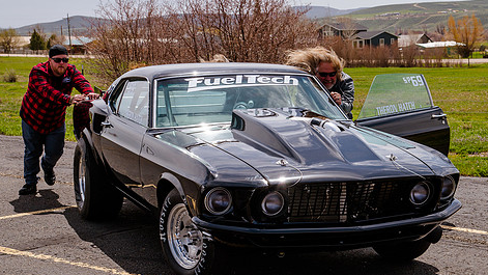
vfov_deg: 15.1
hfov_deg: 26.5
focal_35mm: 80
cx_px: 271
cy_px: 167
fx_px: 1035
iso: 200
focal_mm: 62
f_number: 11
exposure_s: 1/320
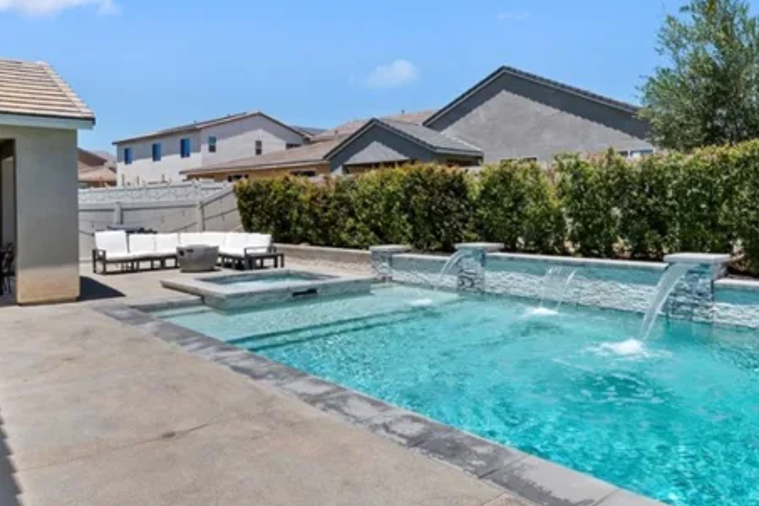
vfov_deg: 49.3
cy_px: 208
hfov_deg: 68.2
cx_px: 479
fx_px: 548
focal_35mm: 26
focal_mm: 14
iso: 100
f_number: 22
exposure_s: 1/50
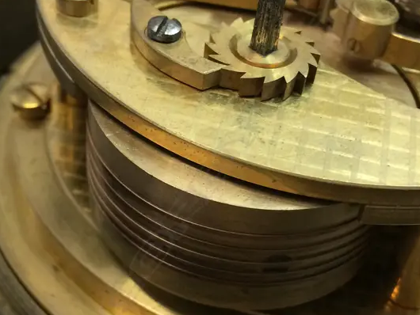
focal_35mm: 56
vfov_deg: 26.1
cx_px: 202
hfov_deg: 34.3
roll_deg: -5.9
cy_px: 188
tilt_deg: -42.4
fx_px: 680
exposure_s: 1/33
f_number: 2.2
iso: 80
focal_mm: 4.15
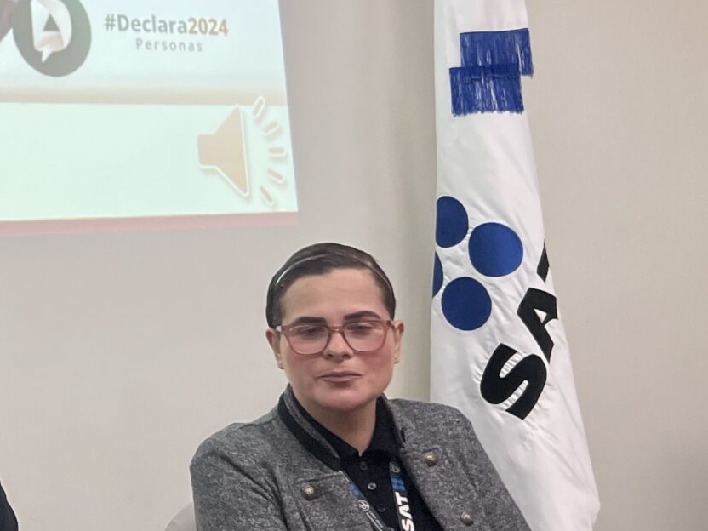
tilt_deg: +5.9
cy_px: 185
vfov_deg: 18.4
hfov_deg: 22.3
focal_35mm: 80
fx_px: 1636
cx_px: -163
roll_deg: +2.9
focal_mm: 5.7
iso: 125
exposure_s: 1/120
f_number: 1.5
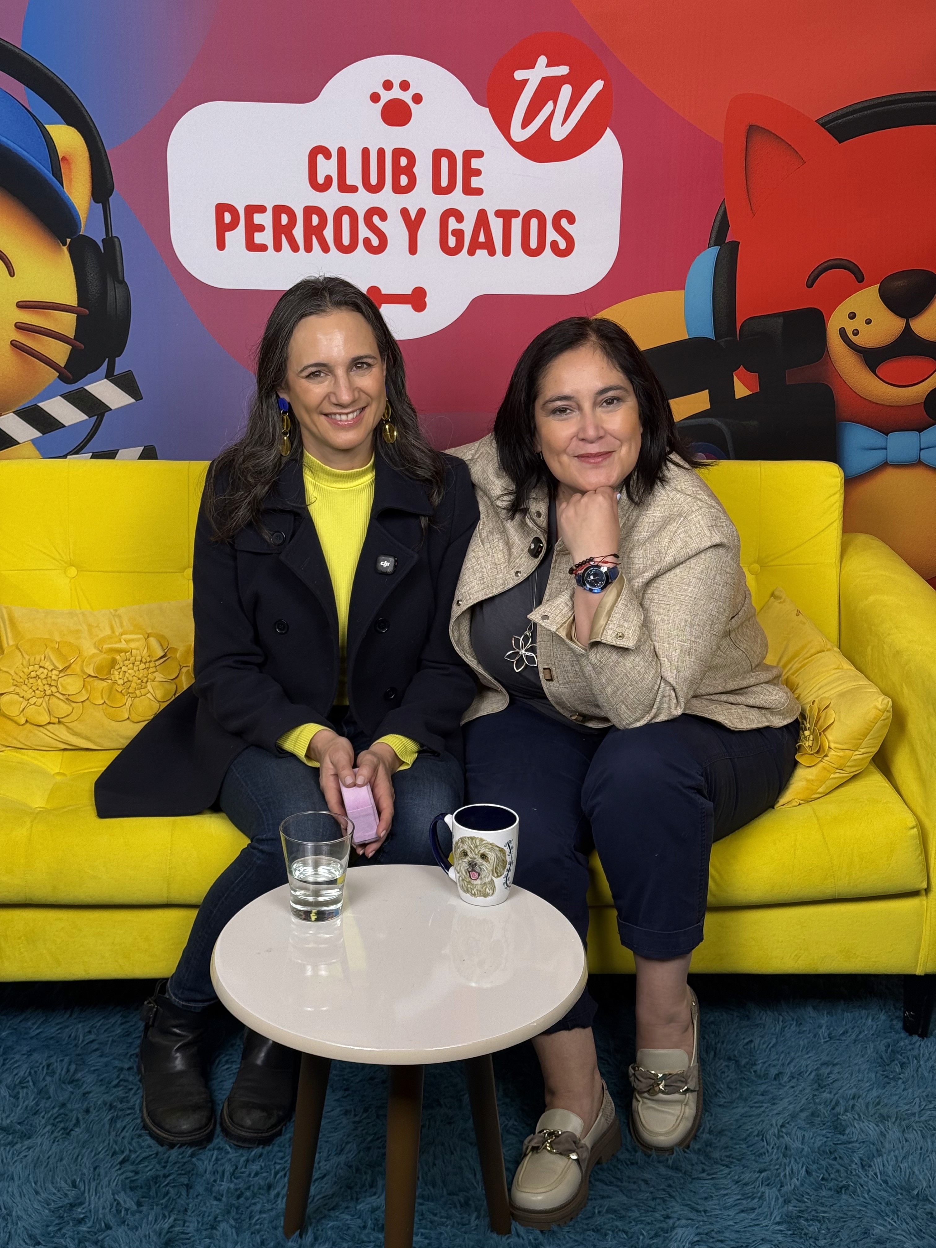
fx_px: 1731
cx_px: 468
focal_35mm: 48
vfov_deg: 39.7
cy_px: 624
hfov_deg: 30.3
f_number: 1.78
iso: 50
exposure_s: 1/100
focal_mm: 6.76
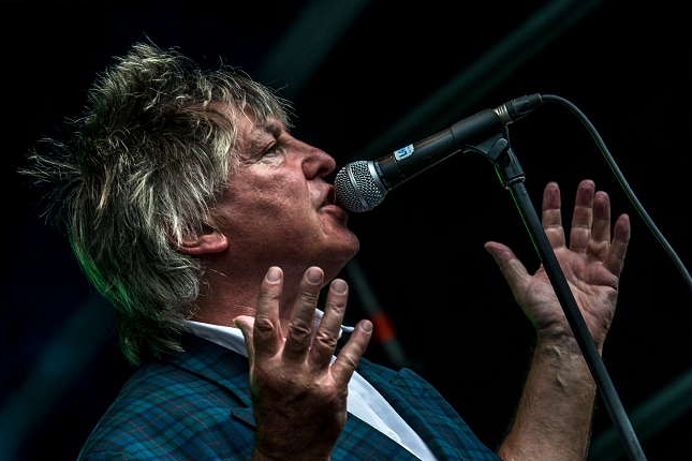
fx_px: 5151
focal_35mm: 268
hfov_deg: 7.7
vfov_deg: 5.1
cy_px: 242
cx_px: 363
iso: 160
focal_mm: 160
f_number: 8
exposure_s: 1/100
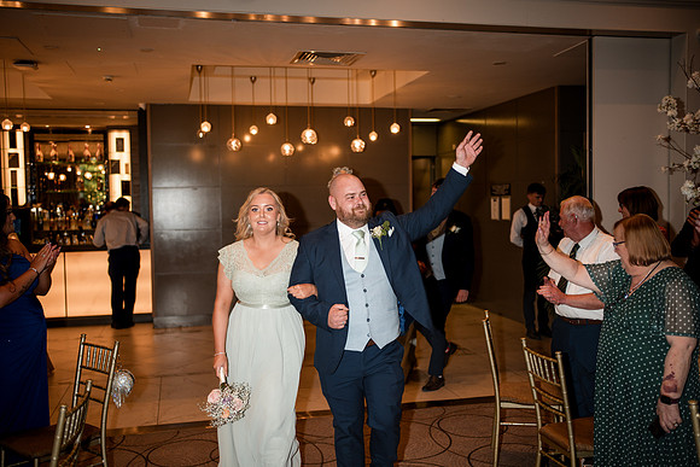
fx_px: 681
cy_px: 234
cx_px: 350
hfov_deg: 54.4
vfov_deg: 37.9
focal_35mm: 35
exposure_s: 1/200
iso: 200
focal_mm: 35
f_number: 1.8
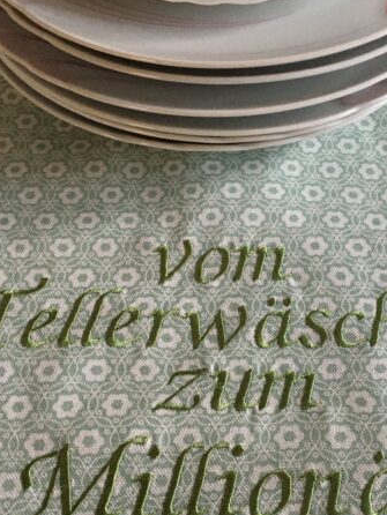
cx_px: 244
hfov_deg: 36.6
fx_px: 581
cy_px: 256
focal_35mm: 39
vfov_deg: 47.8
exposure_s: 1/33
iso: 200
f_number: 2.2
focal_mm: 4.15
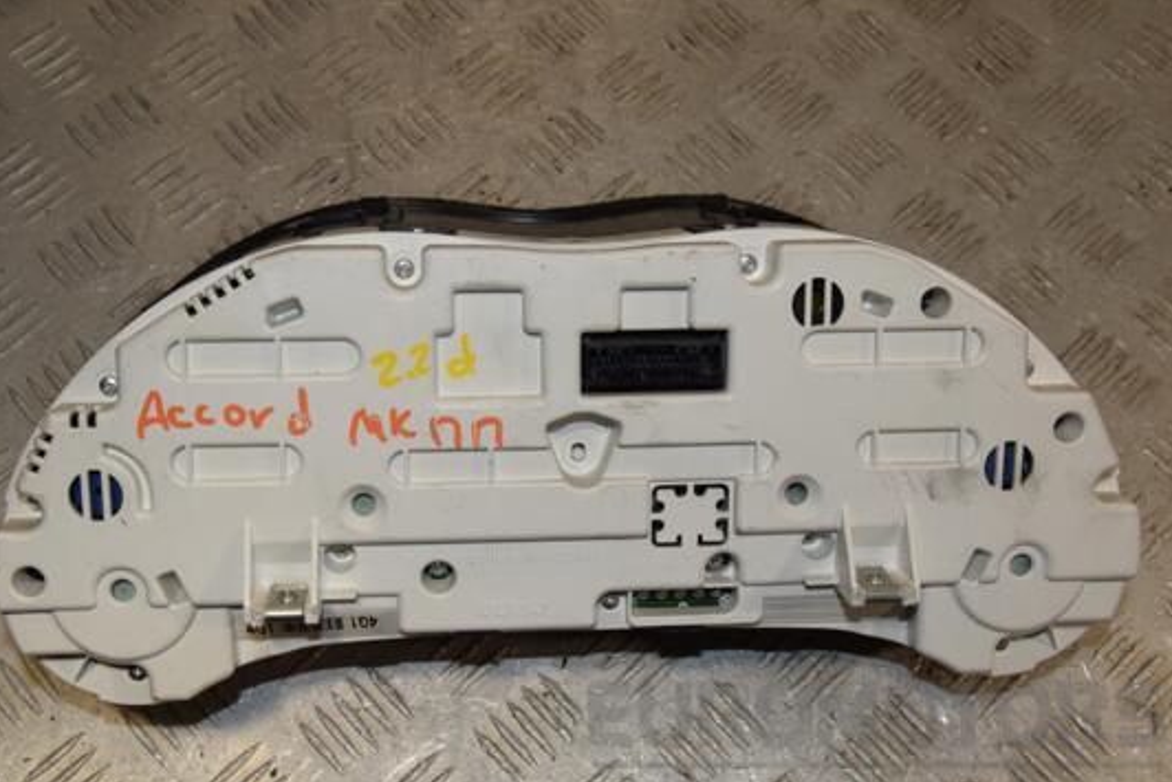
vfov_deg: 30.5
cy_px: 421
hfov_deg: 44.5
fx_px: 1433
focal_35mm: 44
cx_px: 546
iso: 800
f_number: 11
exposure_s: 1/200
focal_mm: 26
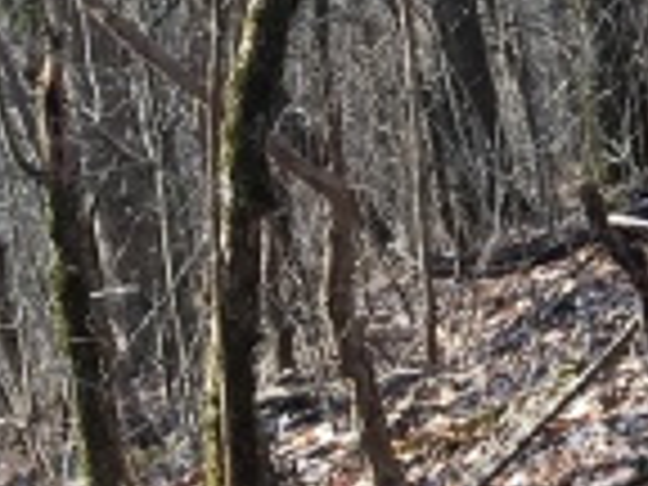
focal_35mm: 206
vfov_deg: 7.1
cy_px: -126
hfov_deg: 8.0
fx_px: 3856
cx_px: 2034
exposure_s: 1/120
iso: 25
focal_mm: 4.15
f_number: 2.2
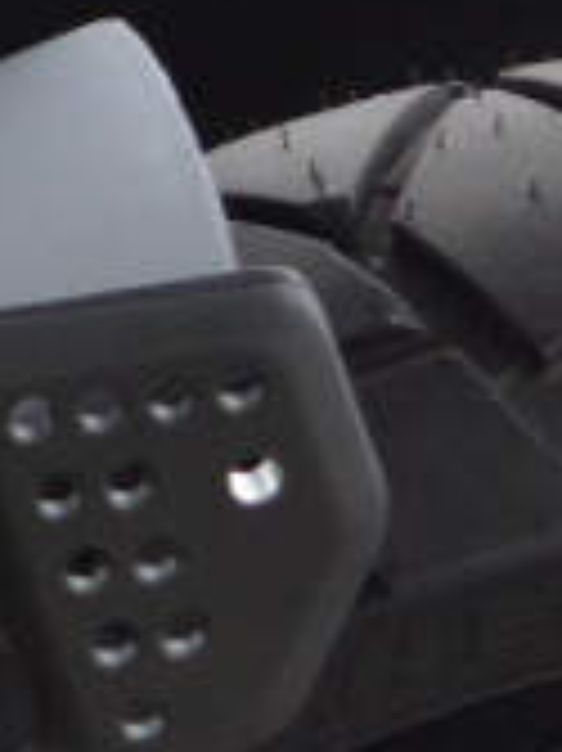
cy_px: 1337
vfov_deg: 3.5
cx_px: 391
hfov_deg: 2.6
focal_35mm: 570
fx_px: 12365
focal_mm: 55
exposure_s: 1/125
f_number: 5.6
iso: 400
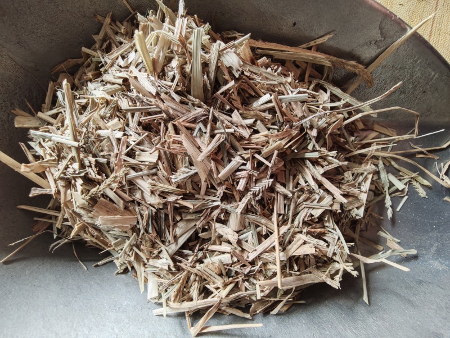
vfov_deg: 85.8
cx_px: 225
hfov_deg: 102.0
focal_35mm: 14
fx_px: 182
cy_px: 169
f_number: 2.2
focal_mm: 2.16
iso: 1000
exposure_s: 1/33.3
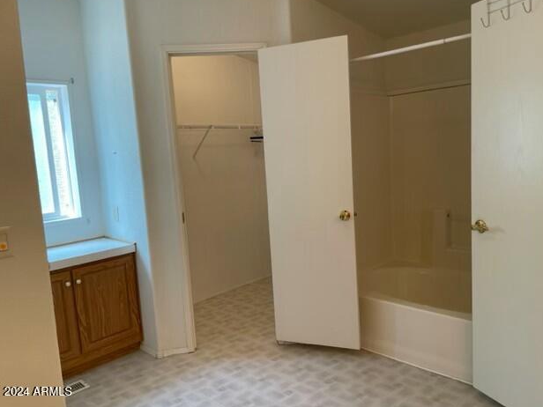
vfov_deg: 51.4
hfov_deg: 65.3
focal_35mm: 27
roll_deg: +3.5
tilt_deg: -7.9
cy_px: 199
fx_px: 424
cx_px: 281
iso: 100
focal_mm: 4.2
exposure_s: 1/120
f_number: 1.6
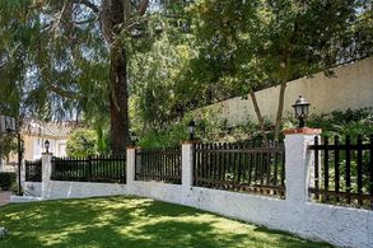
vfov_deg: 44.9
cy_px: 128
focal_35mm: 29
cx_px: 57
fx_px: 300
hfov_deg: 57.2
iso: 100
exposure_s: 1/125
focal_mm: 17
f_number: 8
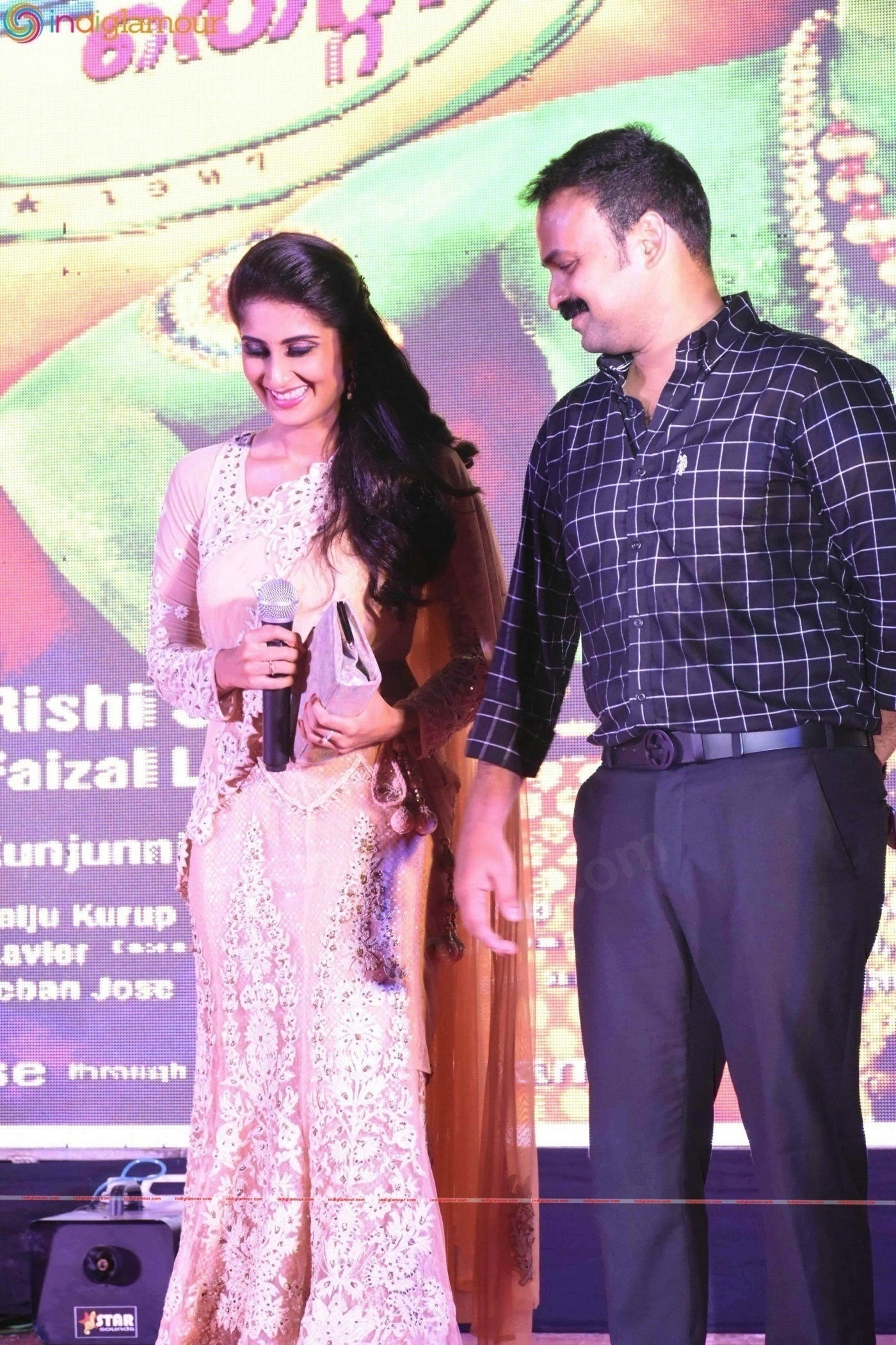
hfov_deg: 13.8
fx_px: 3696
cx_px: 448
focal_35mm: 99
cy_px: 672
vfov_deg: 20.6
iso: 4000
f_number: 6.3
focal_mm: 66
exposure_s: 1/160
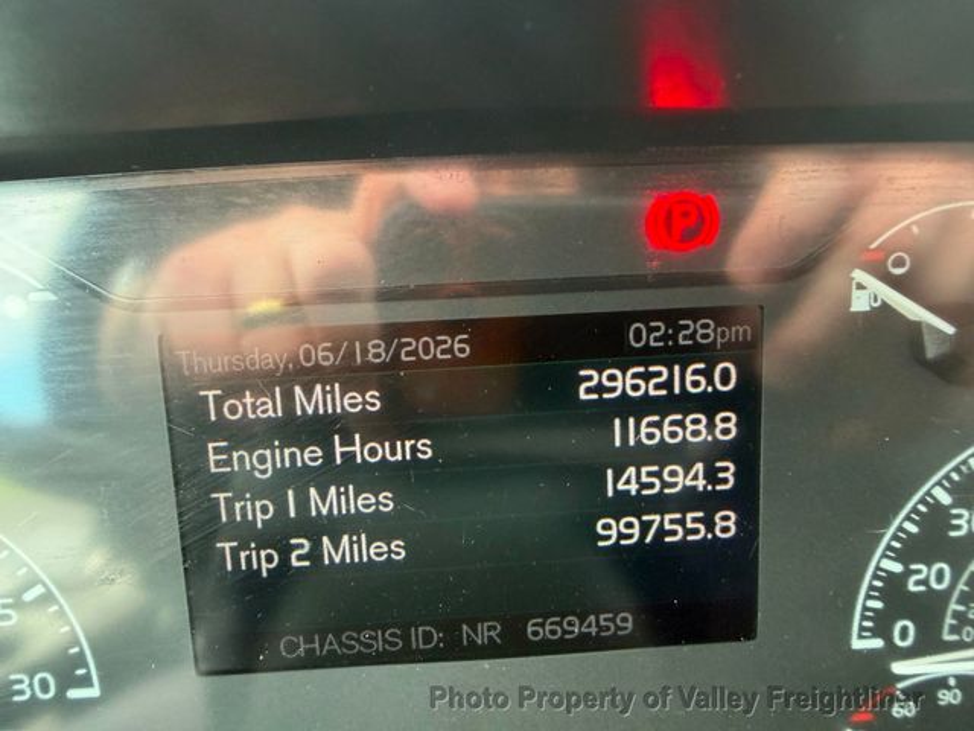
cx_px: 487
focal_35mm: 24
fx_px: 675
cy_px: 366
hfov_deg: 71.6
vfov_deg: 56.8
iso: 320
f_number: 2.2
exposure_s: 1/105
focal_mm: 2.22
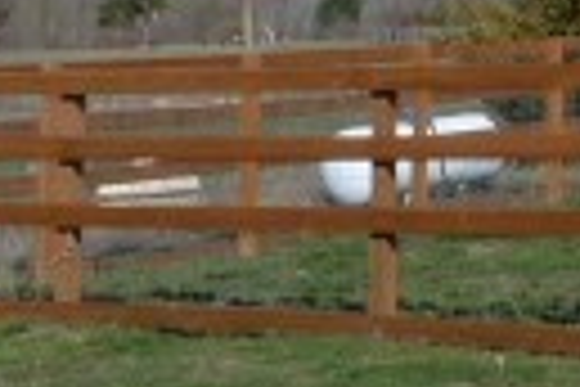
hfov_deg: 12.0
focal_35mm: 155
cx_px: 1088
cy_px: -225
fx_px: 2497
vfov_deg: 8.6
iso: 80
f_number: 8
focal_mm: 5.3
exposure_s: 1/250
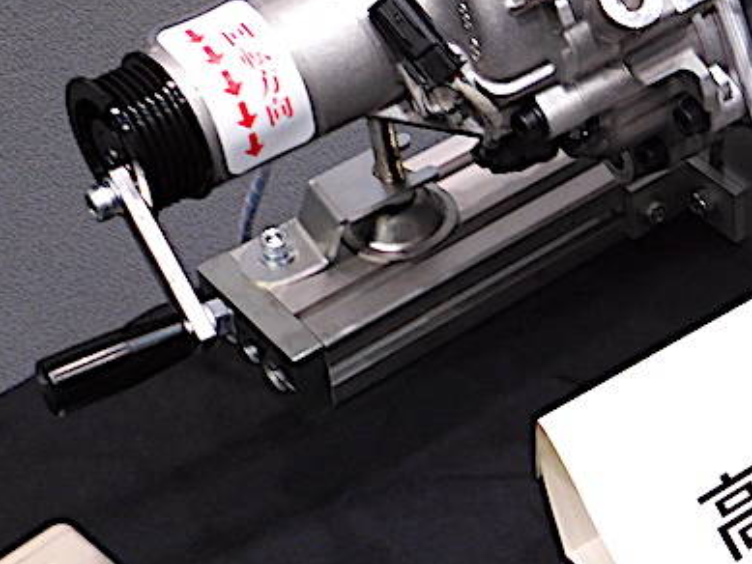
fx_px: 2260
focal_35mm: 104
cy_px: 42
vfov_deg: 14.1
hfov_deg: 18.3
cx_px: 793
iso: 200
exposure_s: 1/30
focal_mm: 8
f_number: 4
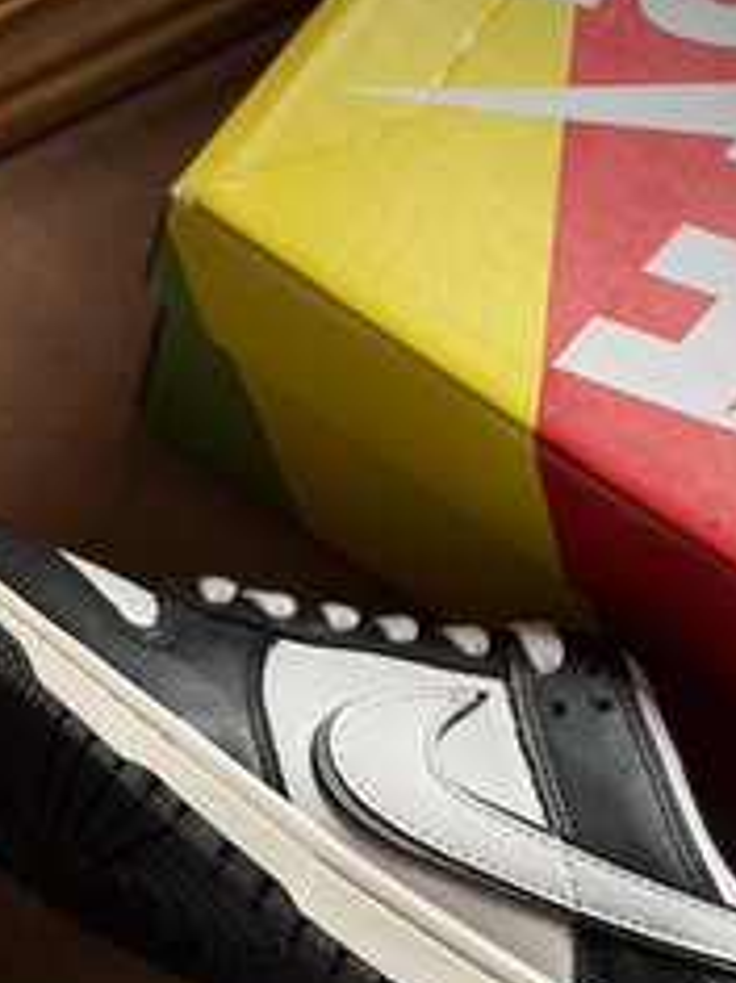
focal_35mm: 118
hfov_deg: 12.5
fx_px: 3348
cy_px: 952
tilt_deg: -71.4
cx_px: 113
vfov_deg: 16.4
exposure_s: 1/122
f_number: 1.6
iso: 25
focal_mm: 5.96
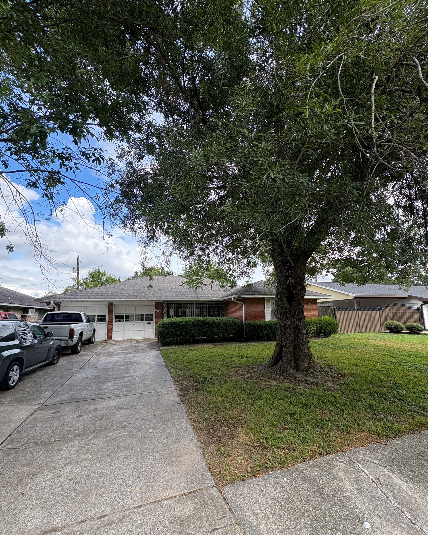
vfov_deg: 96.7
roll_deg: +1.0
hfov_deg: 84.0
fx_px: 237
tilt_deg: +8.5
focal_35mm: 15
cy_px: 285
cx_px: 219
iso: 64
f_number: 2.2
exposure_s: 1/343
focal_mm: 2.22
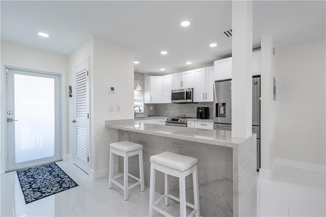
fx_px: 154
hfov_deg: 93.3
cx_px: 163
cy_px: 108
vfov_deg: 70.3
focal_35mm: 17
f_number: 8
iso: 100
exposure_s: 1/25
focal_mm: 17
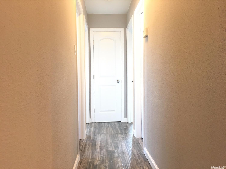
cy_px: 84
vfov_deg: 48.2
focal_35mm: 29
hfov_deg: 61.7
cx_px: 113
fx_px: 189
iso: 100
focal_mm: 4.15
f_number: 2.2
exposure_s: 1/30
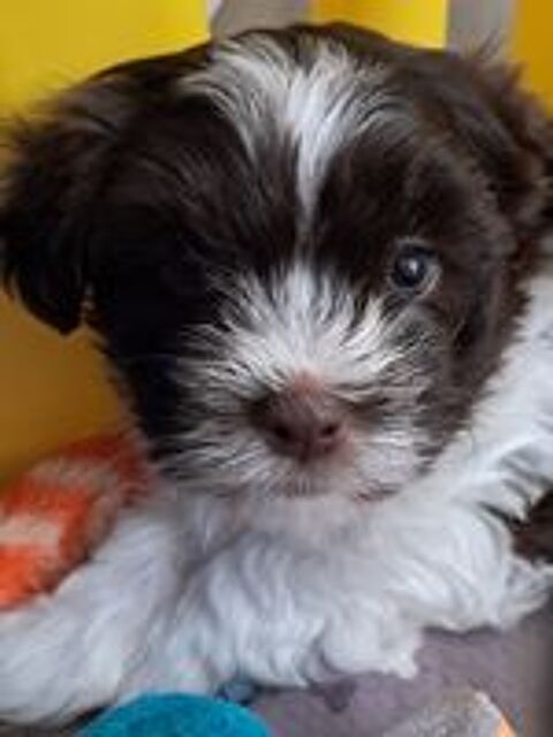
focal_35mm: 27
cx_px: 276
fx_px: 575
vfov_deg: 65.3
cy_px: 368
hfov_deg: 51.4
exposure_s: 1/25
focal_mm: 4
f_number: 1.8
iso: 640
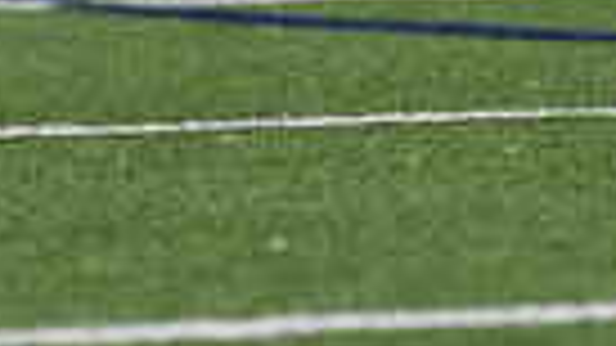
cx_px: 136
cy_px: -306
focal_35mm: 1172
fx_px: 19140
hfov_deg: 1.8
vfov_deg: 1.0
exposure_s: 1/1250
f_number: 2.8
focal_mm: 200
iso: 250
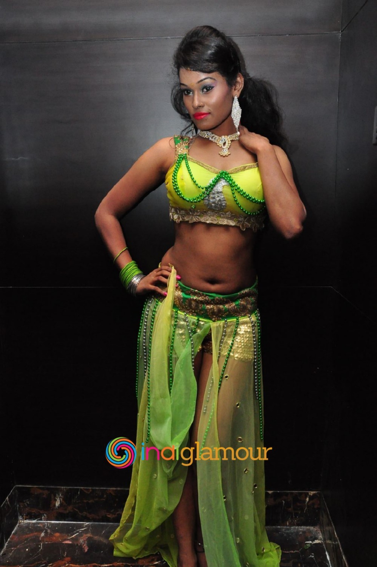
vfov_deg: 59.5
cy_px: 284
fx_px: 496
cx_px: 188
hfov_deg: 41.6
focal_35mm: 32
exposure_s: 1/125
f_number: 5.6
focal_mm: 21
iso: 2000
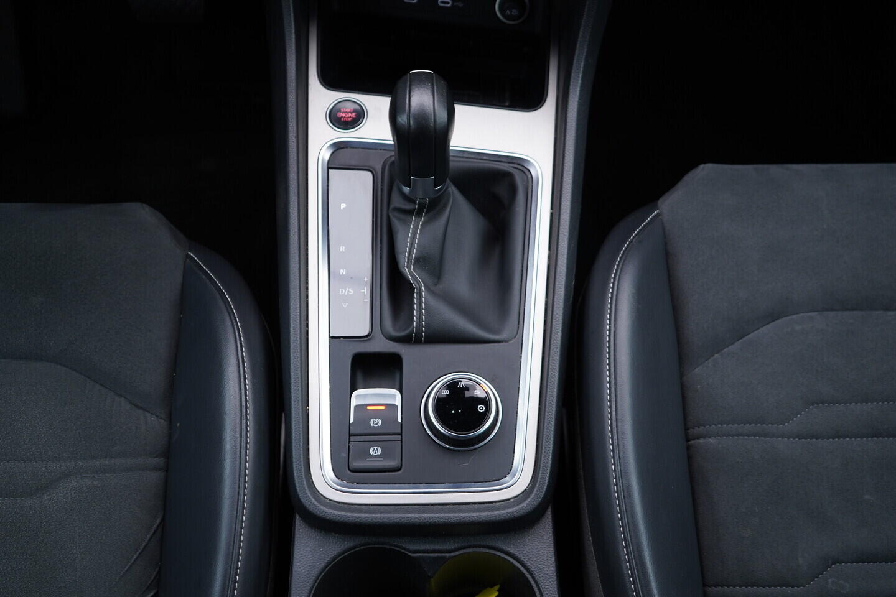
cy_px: 298
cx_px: 448
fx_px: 896
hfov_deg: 53.1
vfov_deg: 36.9
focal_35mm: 36
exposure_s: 1/40
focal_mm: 24
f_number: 2.8
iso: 200
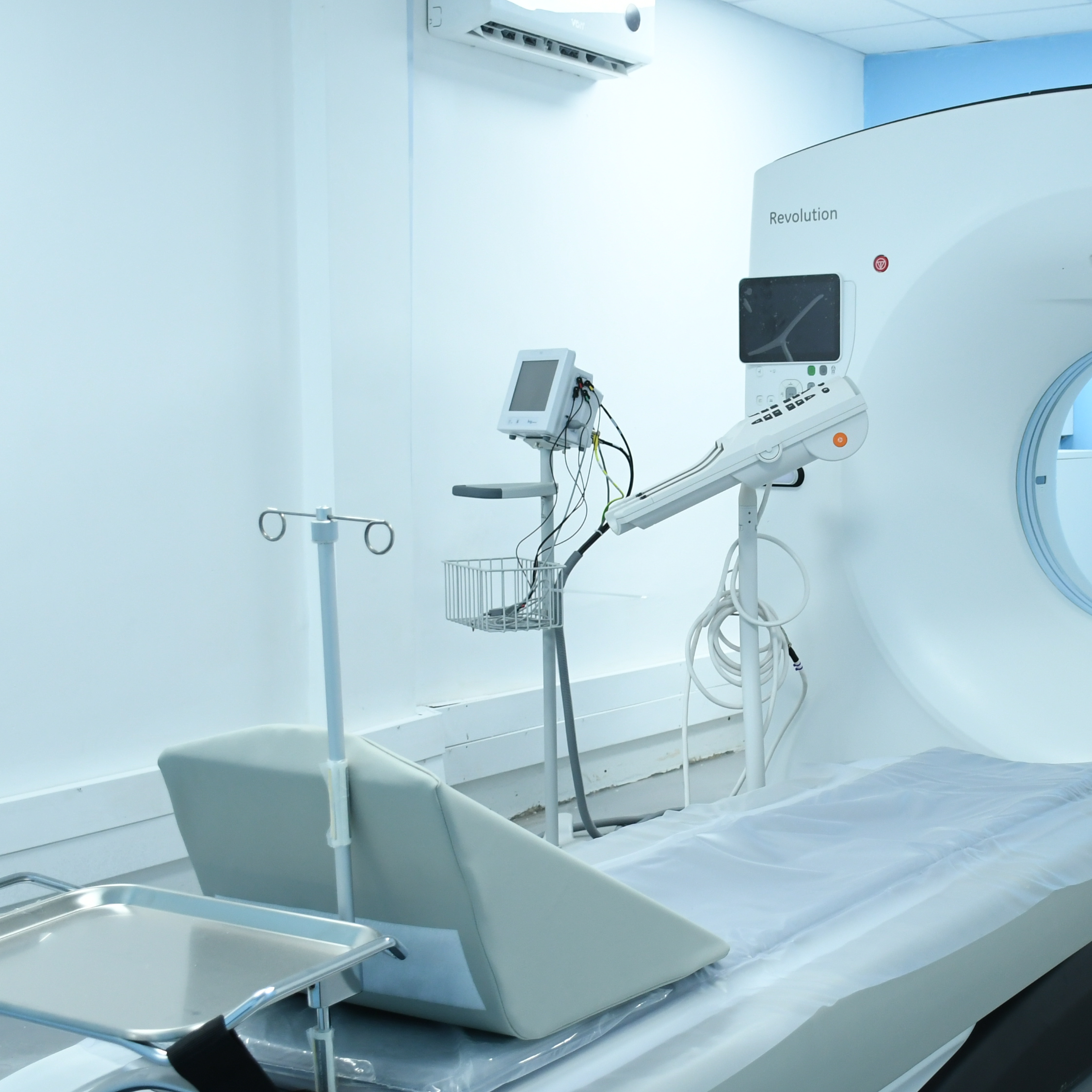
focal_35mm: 52
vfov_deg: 32.8
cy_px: 576
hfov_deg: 32.1
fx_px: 1856
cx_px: 842
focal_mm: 22
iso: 800
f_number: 3.5
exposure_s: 1/100
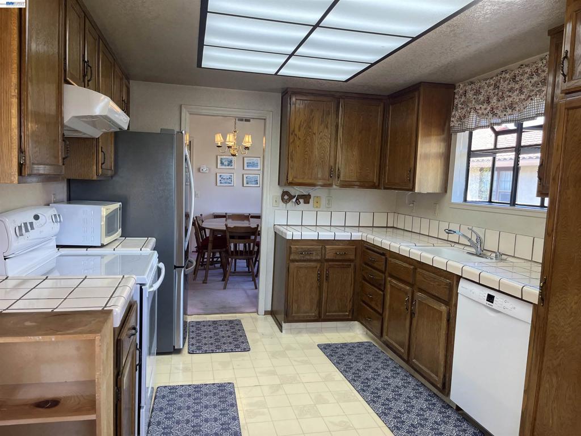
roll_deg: -2.5
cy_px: 218
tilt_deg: -4.7
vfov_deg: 53.1
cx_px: 290
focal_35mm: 26
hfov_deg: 67.3
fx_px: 436
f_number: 1.6
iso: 80
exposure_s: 1/120
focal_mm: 5.1
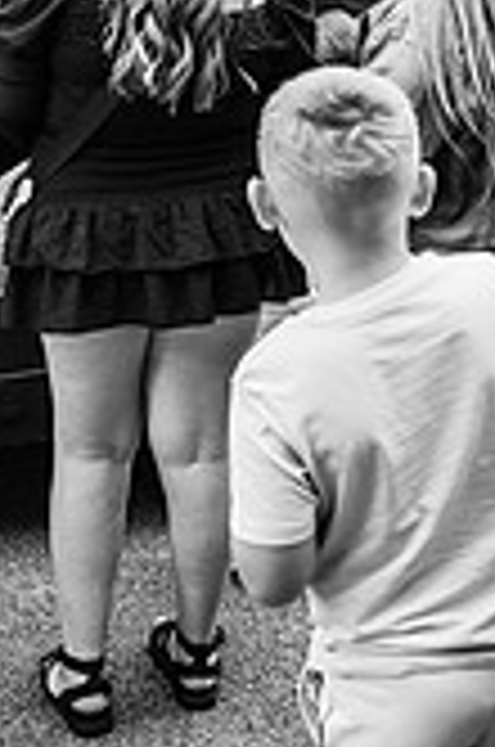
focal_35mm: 95
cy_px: 86
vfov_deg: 21.1
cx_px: 101
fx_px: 1967
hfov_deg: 14.3
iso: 560
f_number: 3.2
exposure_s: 1/200
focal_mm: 35
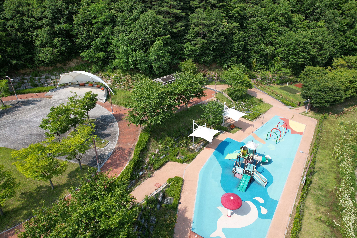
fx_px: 218
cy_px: 119
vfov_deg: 57.2
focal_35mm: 22
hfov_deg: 78.6
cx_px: 178
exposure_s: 1/1500
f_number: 2.8
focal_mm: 8.38
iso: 100
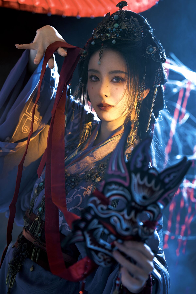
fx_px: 482
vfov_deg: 33.9
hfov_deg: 23.0
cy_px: 147
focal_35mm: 59
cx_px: 98
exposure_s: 1/100
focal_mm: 59
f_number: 2.8
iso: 200
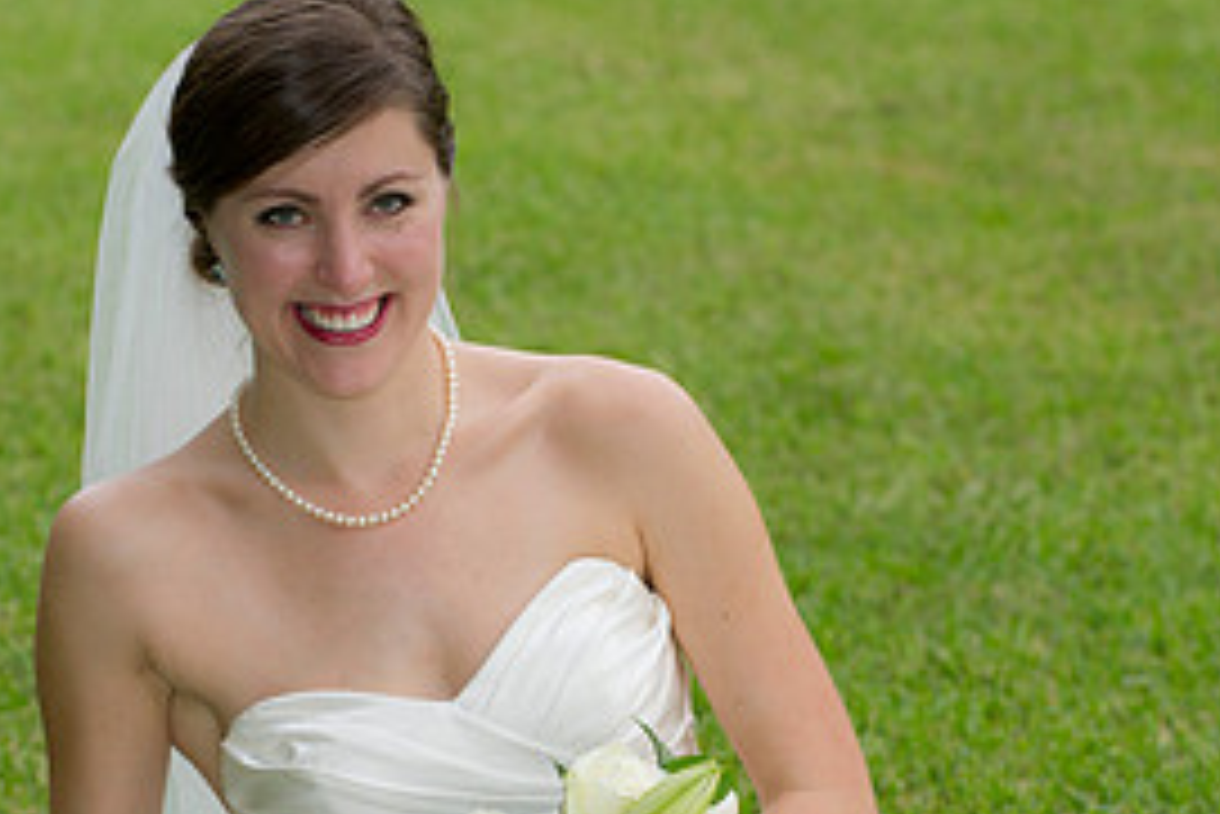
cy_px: 675
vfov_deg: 4.8
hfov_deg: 7.1
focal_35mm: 289
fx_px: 9799
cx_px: 648
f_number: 4.5
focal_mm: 135
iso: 400
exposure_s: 1/250
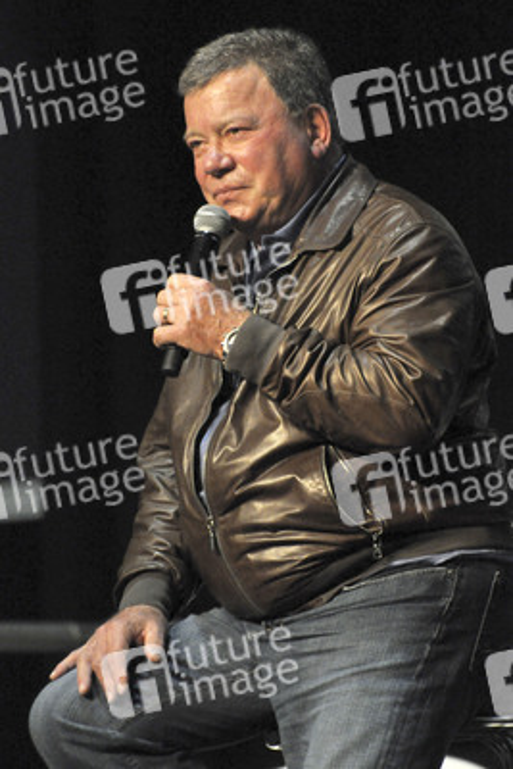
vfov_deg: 4.6
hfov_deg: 3.1
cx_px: 256
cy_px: 384
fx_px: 9610
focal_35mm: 450
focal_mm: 300
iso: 3200
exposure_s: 1/125
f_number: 5.6
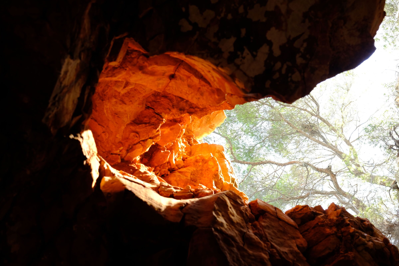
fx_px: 388
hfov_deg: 54.4
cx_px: 200
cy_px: 133
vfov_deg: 37.9
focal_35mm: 35
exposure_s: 1/25
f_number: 7.1
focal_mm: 23
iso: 200
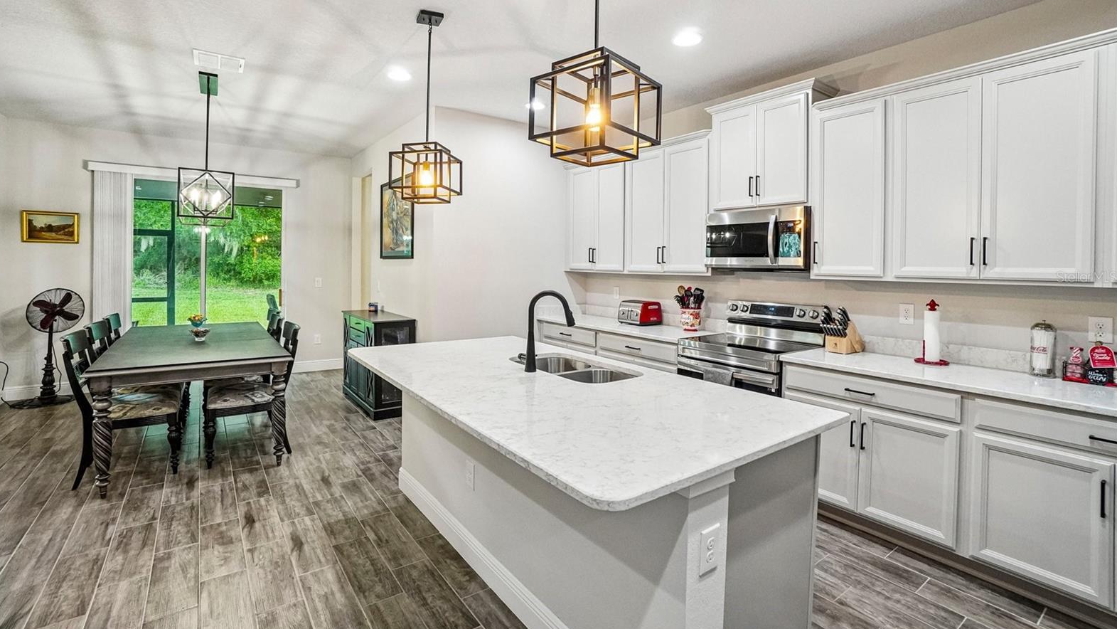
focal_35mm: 16
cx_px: 551
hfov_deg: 99.4
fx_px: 474
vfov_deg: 66.9
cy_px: 277
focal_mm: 10
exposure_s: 1/30
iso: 1250
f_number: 8
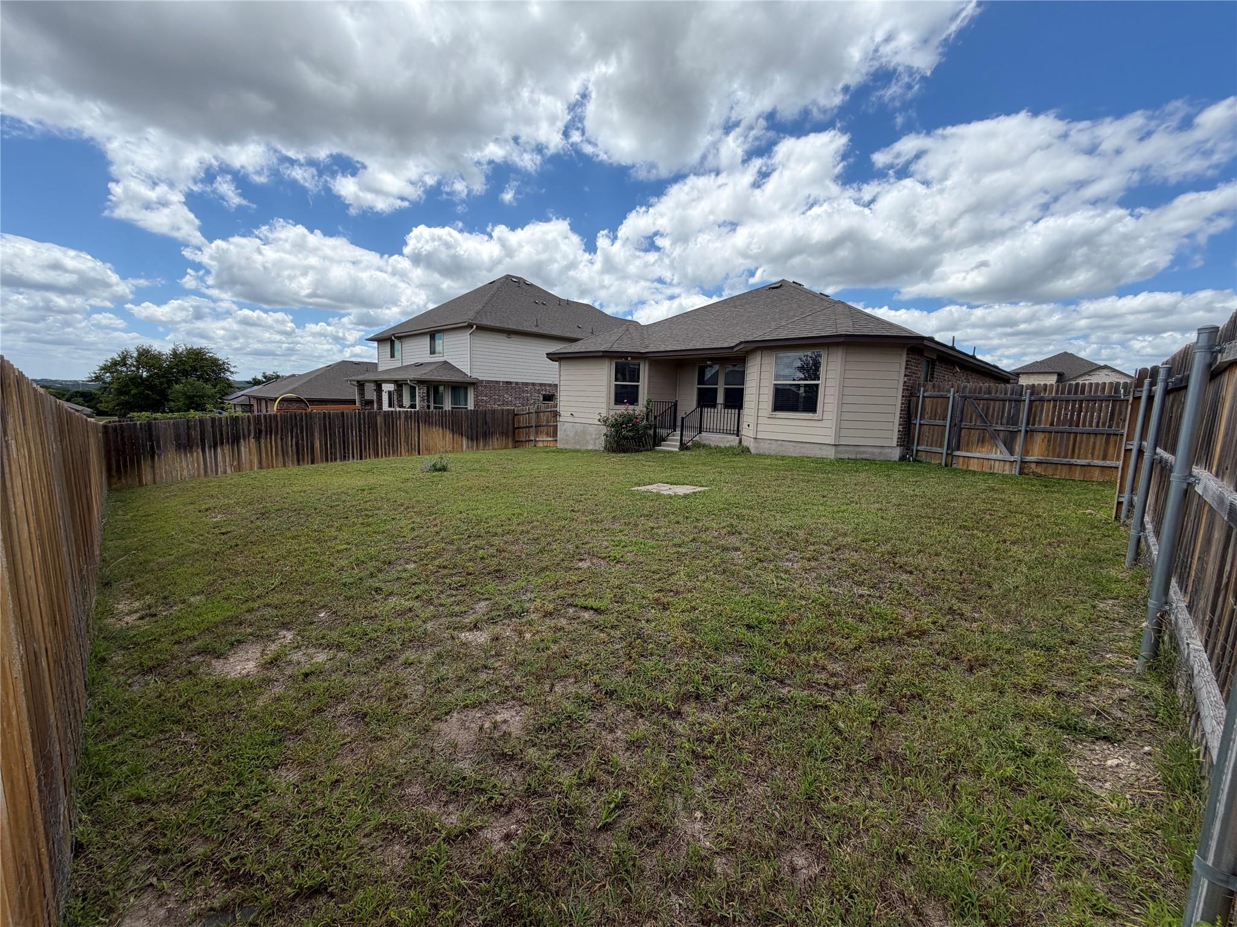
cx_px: 618
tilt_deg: -7.2
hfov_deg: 102.1
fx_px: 500
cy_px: 464
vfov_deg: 85.7
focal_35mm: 14
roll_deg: -1.7
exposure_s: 1/928
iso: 20
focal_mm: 2.22
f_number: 2.2
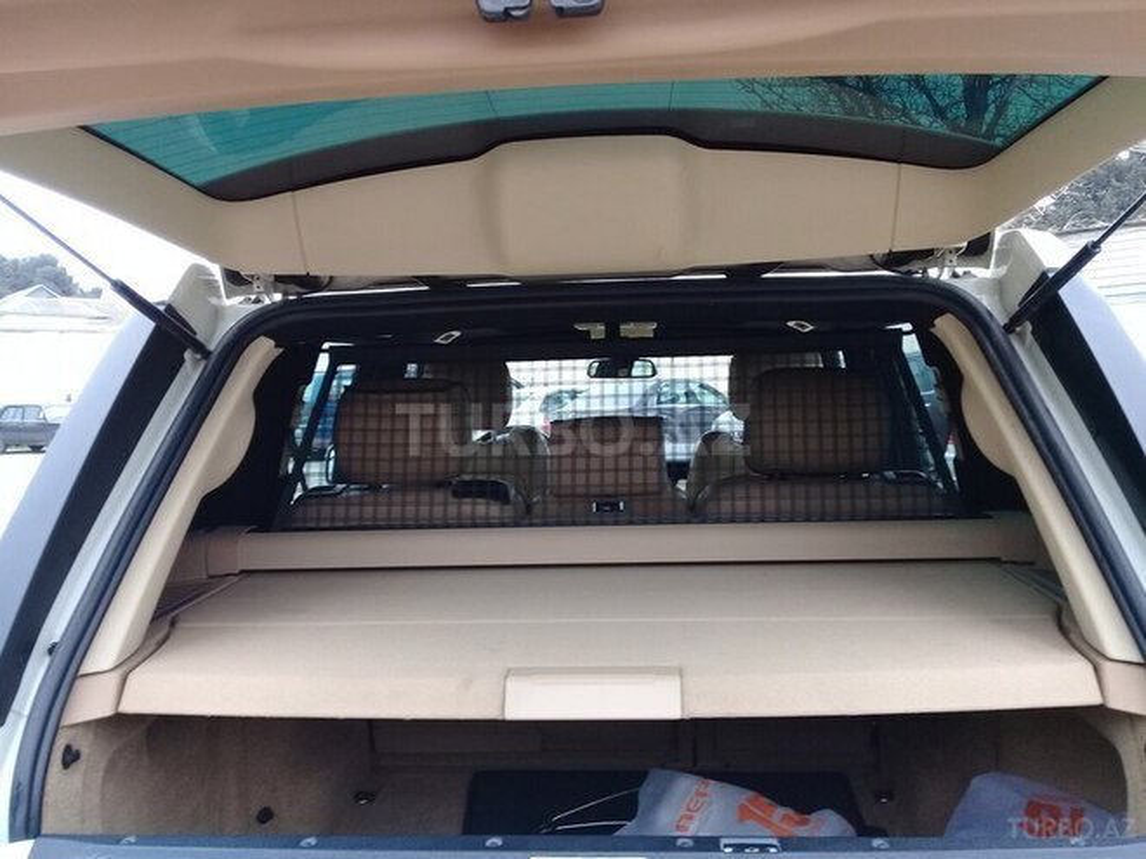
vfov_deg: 45.4
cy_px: 430
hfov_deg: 58.4
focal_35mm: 31
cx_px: 573
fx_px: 1026
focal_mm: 3.3
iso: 64
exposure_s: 1/100
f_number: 2.2
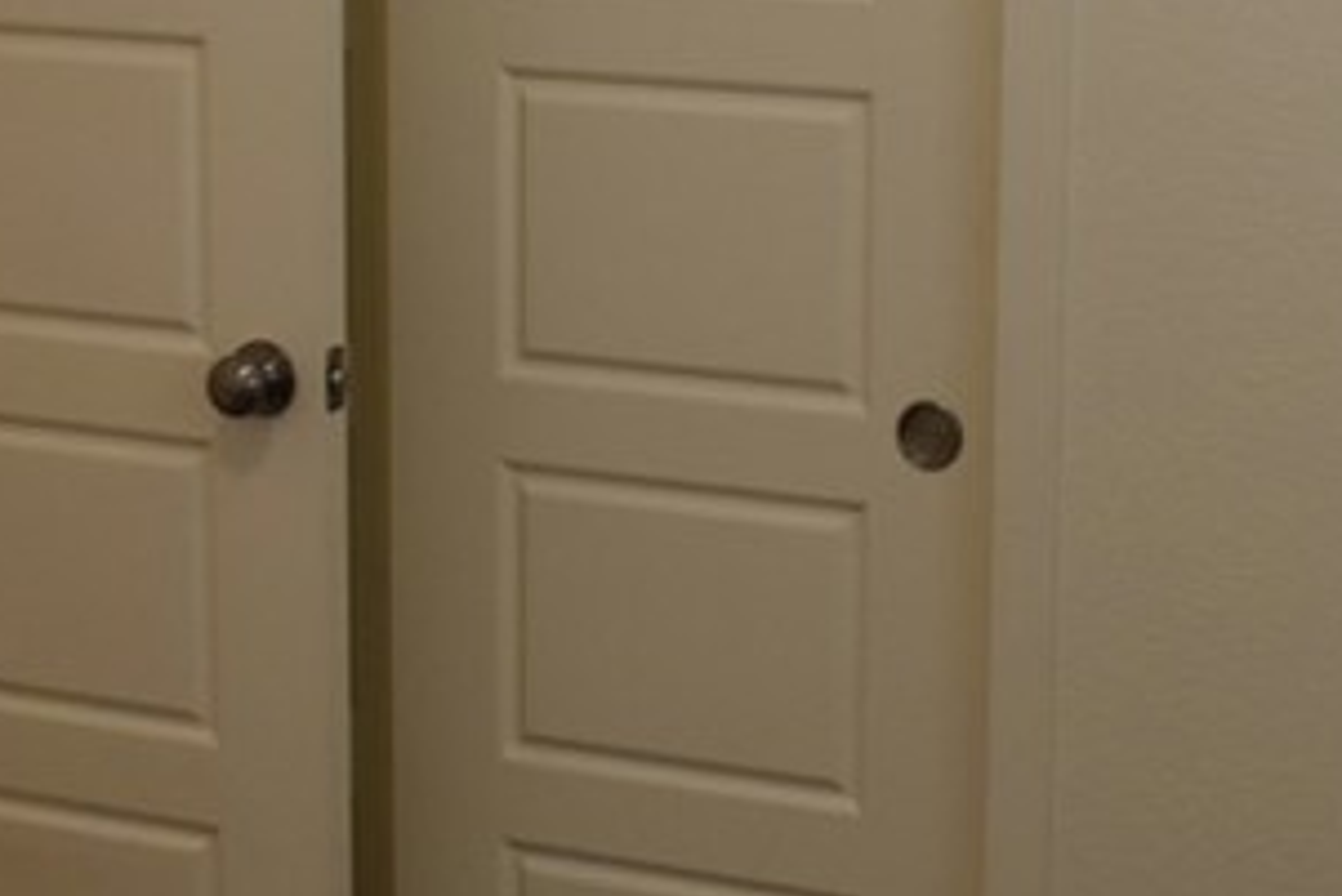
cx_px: 825
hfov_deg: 20.0
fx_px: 3804
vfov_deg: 13.4
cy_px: 395
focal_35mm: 102
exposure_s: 1/200
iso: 800
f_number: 3.5
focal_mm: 20
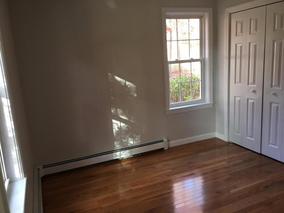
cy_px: 106
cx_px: 142
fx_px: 238
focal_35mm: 29
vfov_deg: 48.2
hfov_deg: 61.7
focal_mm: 4.15
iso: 50
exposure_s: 1/30
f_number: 2.2
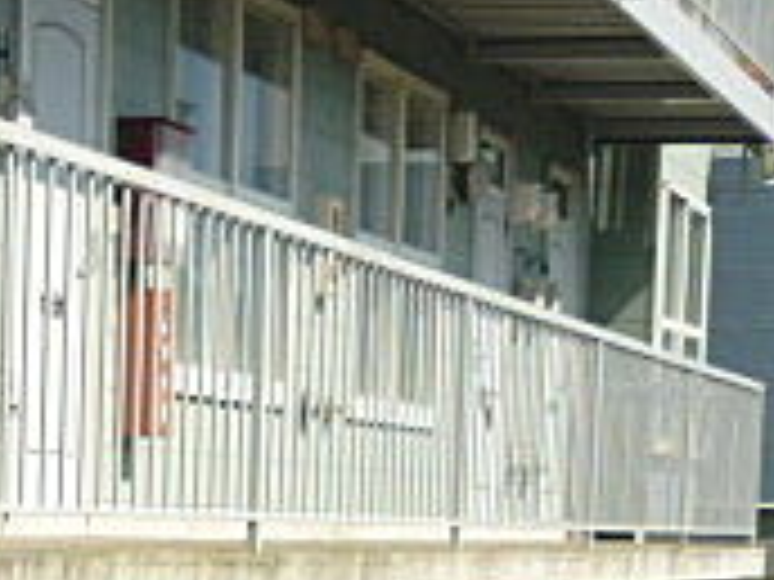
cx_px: 32
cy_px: 854
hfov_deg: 15.8
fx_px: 2750
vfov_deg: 11.6
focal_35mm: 123
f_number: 8
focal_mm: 5.5
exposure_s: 1/160
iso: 100
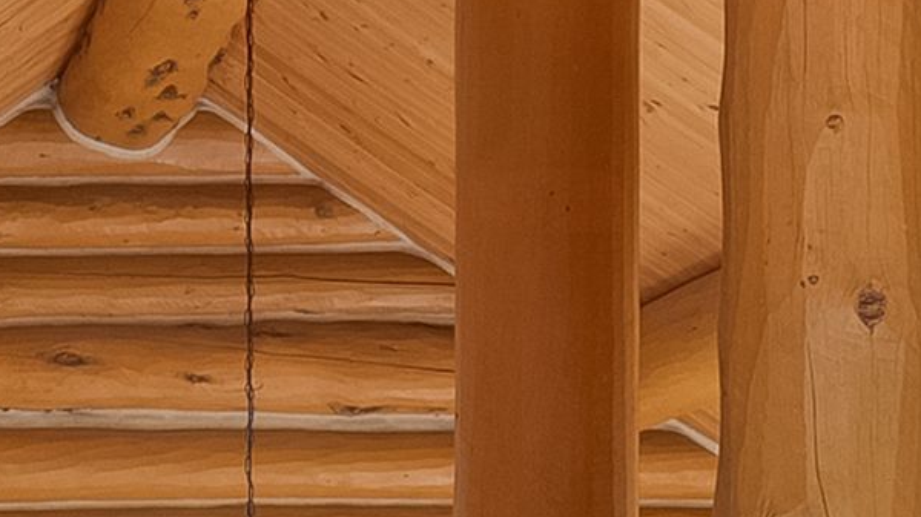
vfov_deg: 9.1
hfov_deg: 15.6
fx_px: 3203
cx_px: -252
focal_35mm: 131
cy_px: 657
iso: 400
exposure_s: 1/200
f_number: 7.1
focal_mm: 17.7
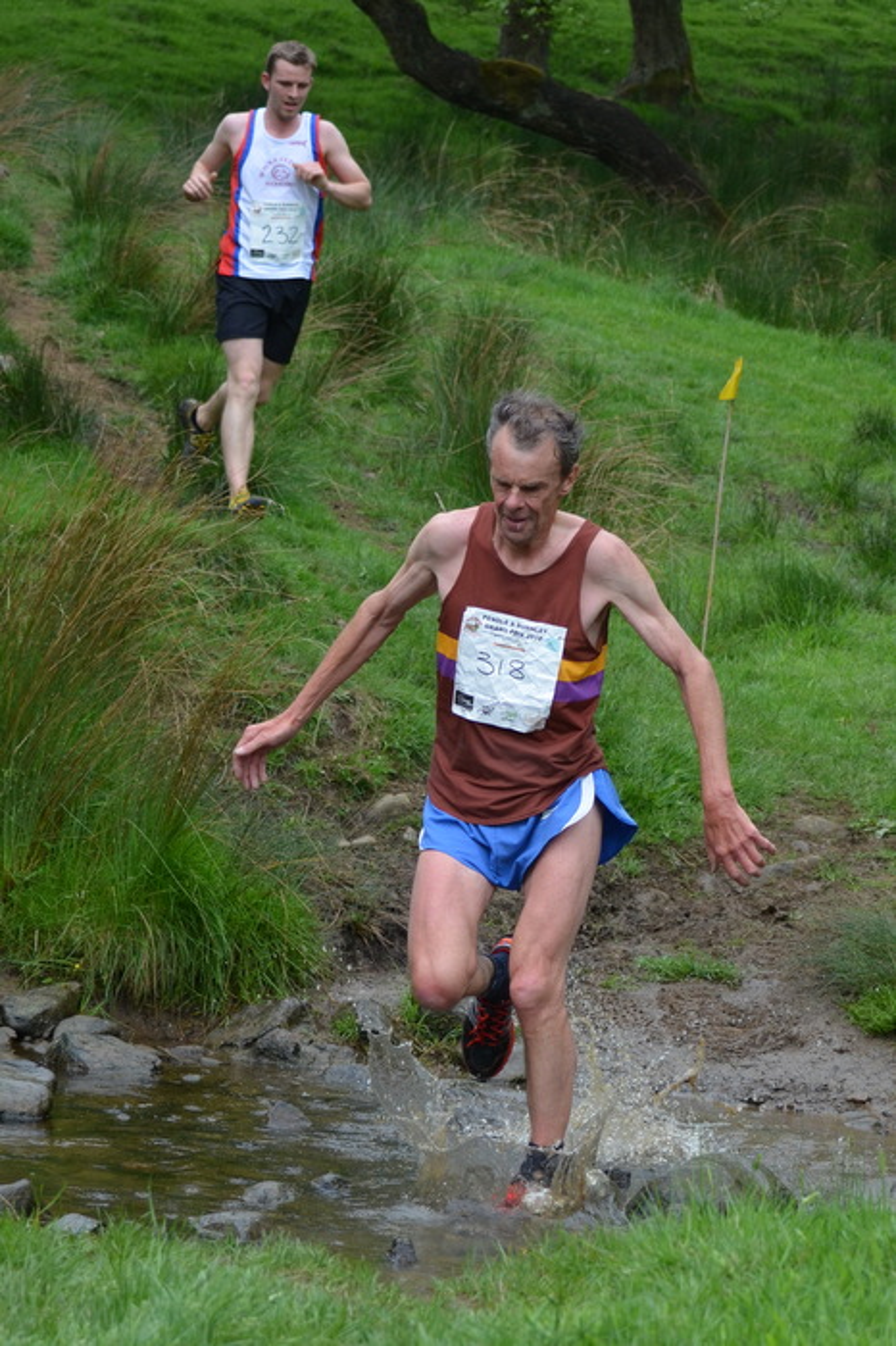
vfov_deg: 23.4
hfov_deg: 15.7
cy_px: 673
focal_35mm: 87
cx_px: 448
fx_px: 3251
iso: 500
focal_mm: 58
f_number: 4.5
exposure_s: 1/1000
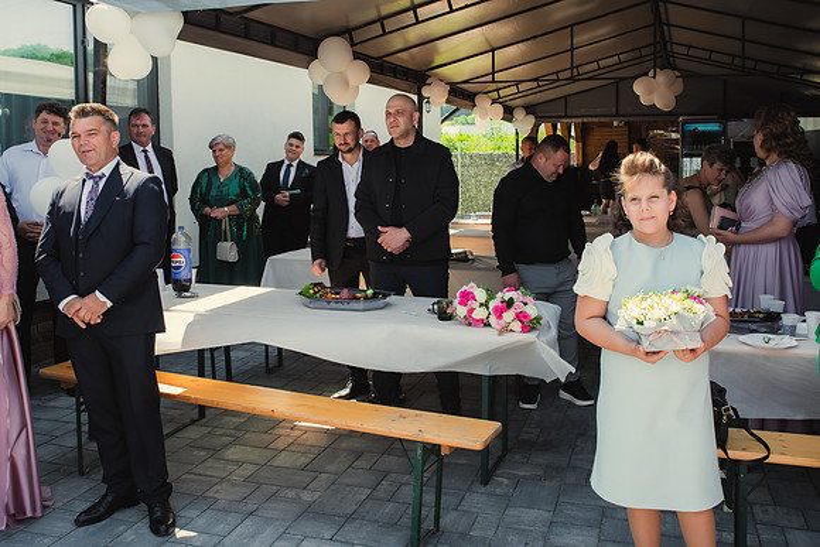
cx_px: 422
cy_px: 204
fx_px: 829
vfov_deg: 36.3
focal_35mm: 36
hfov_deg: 52.6
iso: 200
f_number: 6.3
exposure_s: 1/160
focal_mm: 29
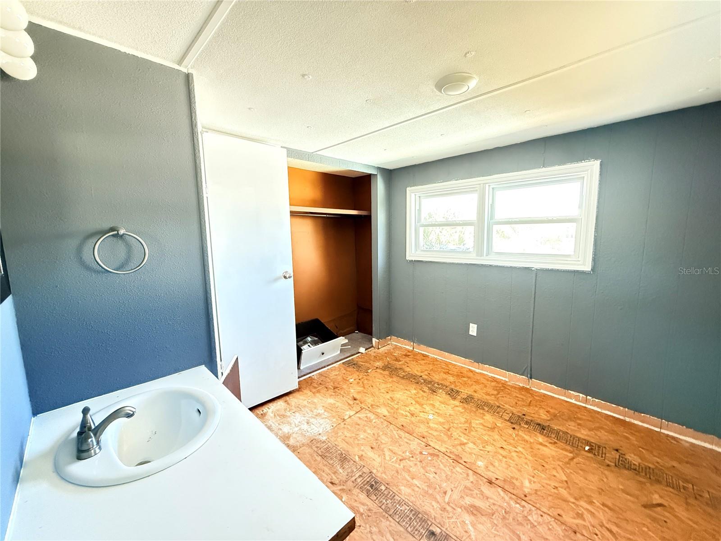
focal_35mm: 14
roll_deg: +0.7
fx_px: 292
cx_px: 360
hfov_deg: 102.1
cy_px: 270
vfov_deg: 85.7
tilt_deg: -7.1
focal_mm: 2.22
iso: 1000
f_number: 2.2
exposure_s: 1/60
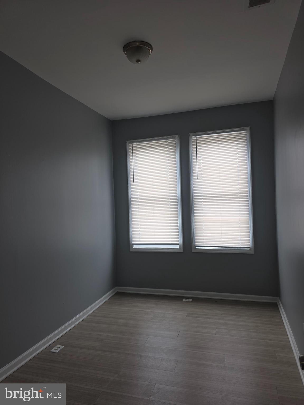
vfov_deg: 73.9
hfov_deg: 58.9
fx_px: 269
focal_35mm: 23
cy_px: 202
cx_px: 152
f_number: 1.7
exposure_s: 1/120
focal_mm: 6.3
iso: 20
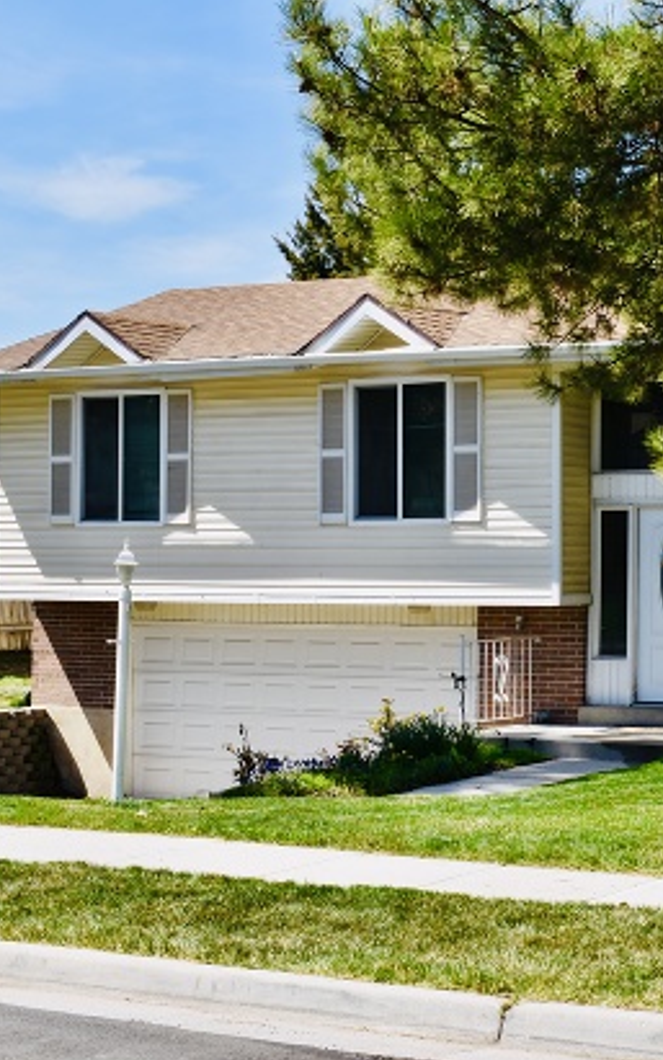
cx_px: 642
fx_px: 2133
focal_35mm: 74
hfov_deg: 17.3
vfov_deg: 27.9
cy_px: 545
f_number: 10
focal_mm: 31
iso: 100
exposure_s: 1/200
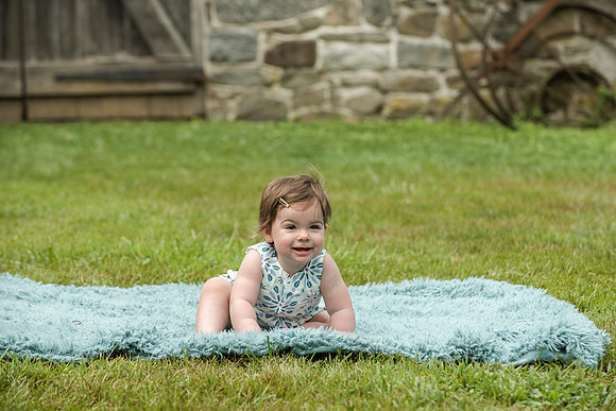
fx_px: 2261
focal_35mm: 132
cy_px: 217
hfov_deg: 15.5
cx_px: 326
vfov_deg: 10.4
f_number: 5.6
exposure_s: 1/1000
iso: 400
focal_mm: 125
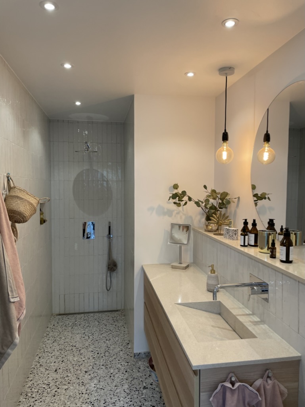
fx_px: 305
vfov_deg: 67.3
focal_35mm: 26
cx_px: 152
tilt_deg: -3.5
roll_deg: +0.2
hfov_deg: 53.1
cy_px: 204
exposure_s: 1/100
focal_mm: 4.2
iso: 125
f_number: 1.6
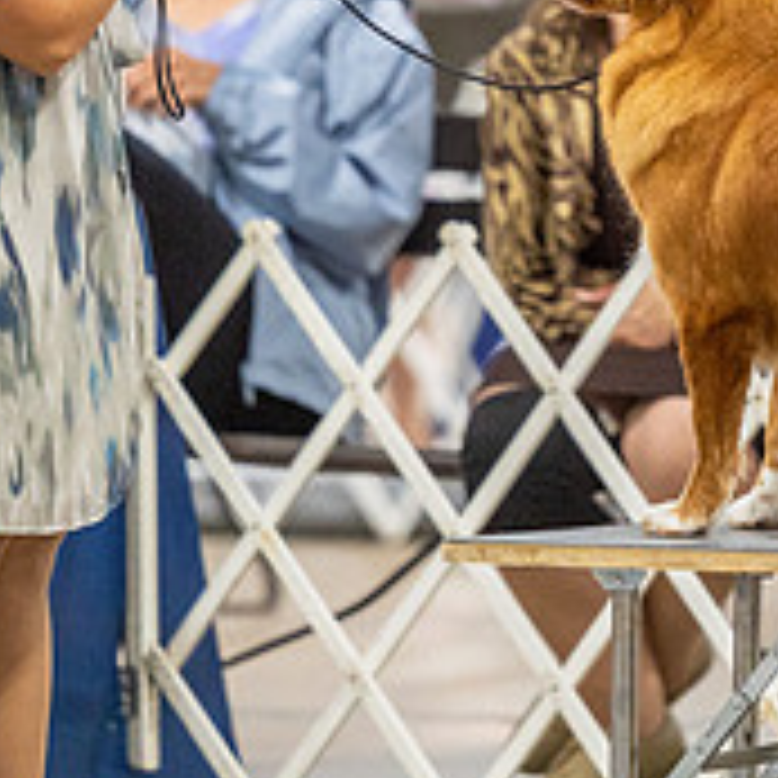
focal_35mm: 570
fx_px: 14494
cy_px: -11
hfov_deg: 3.1
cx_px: 558
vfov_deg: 3.1
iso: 3200
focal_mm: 200
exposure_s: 1/250
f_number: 2.8
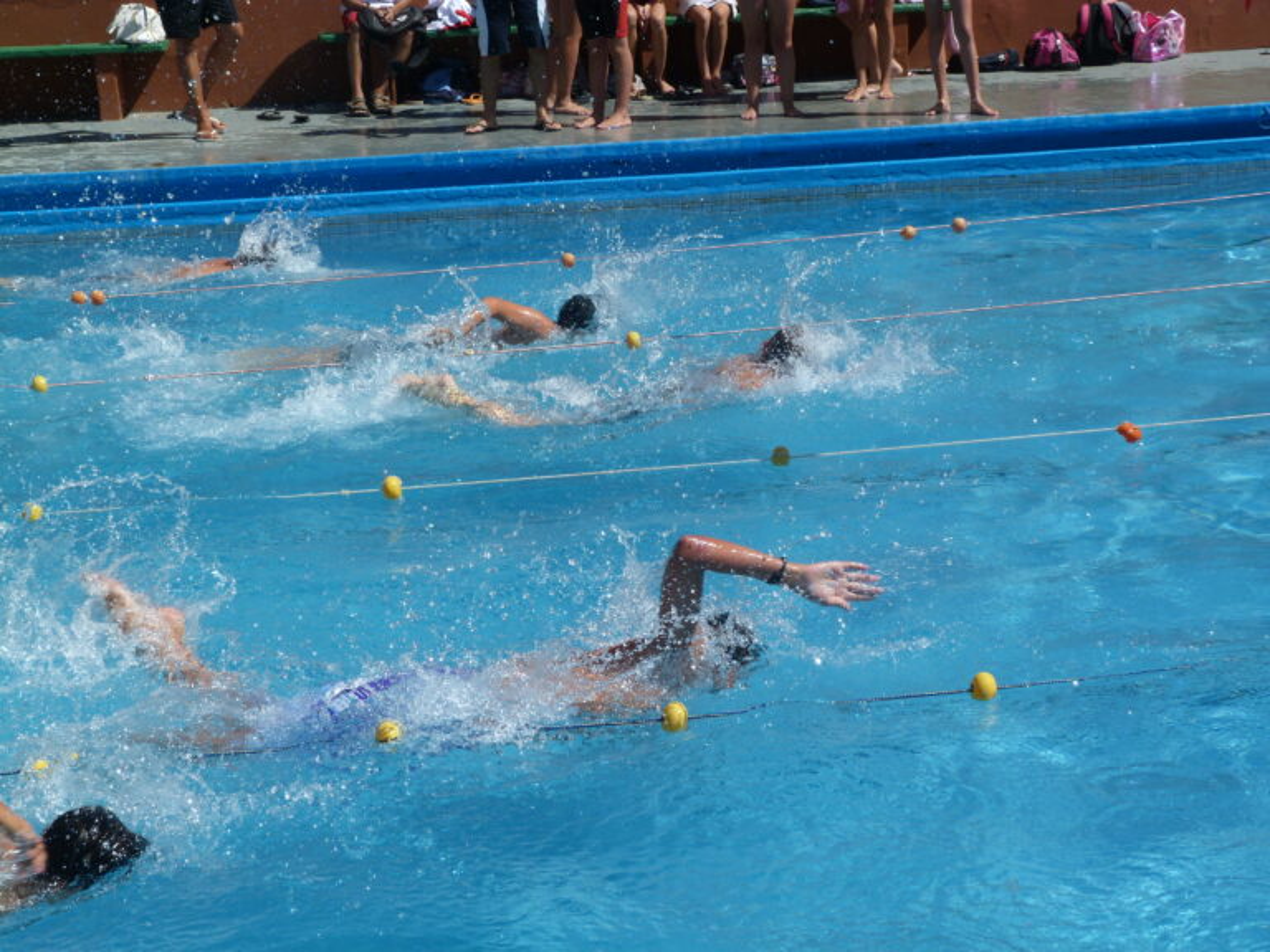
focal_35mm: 67
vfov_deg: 21.9
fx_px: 2458
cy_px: 476
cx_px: 635
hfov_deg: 29.0
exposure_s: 1/640
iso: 80
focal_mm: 12.1
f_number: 5
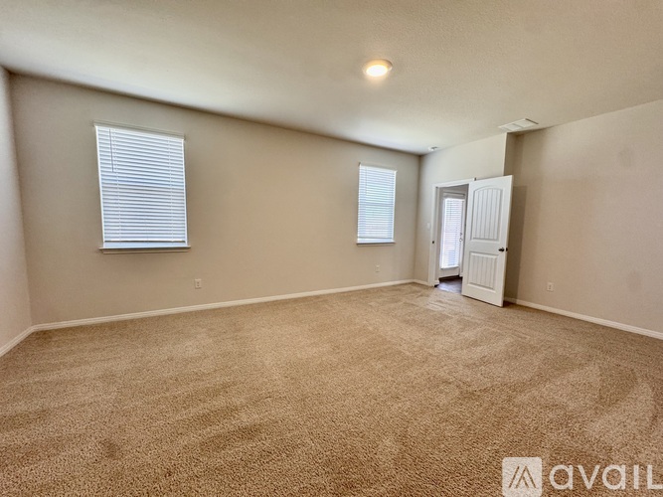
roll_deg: -0.9
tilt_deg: -6.6
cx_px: 332
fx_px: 268
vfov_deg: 85.7
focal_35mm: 14
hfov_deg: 102.1
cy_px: 248
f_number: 2.2
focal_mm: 2.22
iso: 200
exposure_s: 1/120
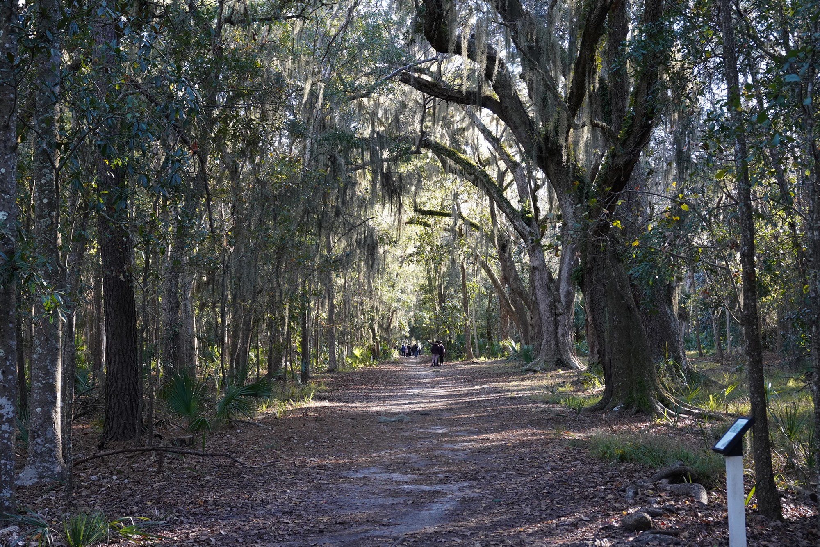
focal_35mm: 57
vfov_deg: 23.8
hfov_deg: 35.0
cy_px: 274
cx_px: 410
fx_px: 1298
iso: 1600
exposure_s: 1/100
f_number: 8
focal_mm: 57
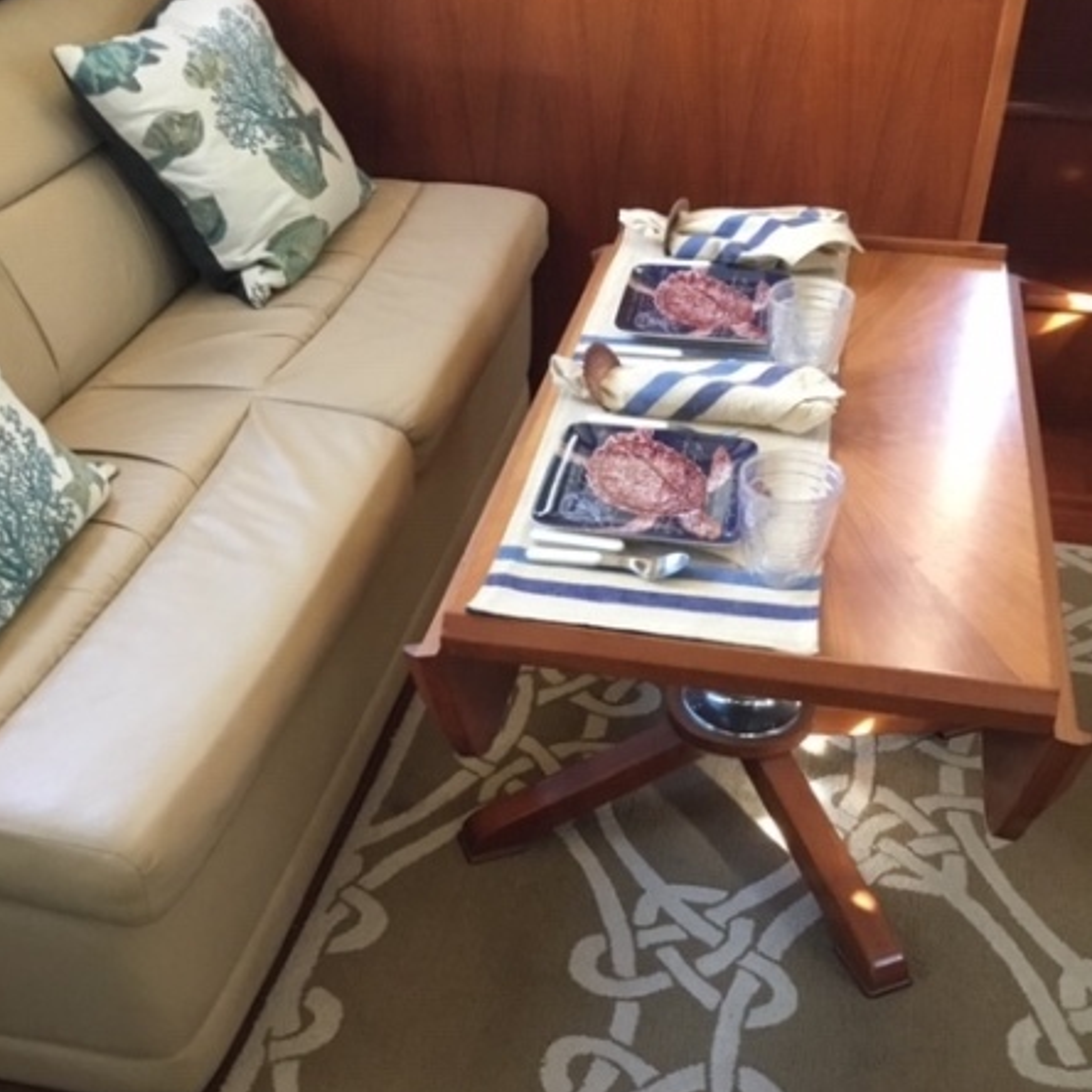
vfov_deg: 44.5
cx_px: 544
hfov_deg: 44.9
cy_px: 701
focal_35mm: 37
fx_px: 1321
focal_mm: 3.3
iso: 200
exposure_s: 1/30
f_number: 2.4
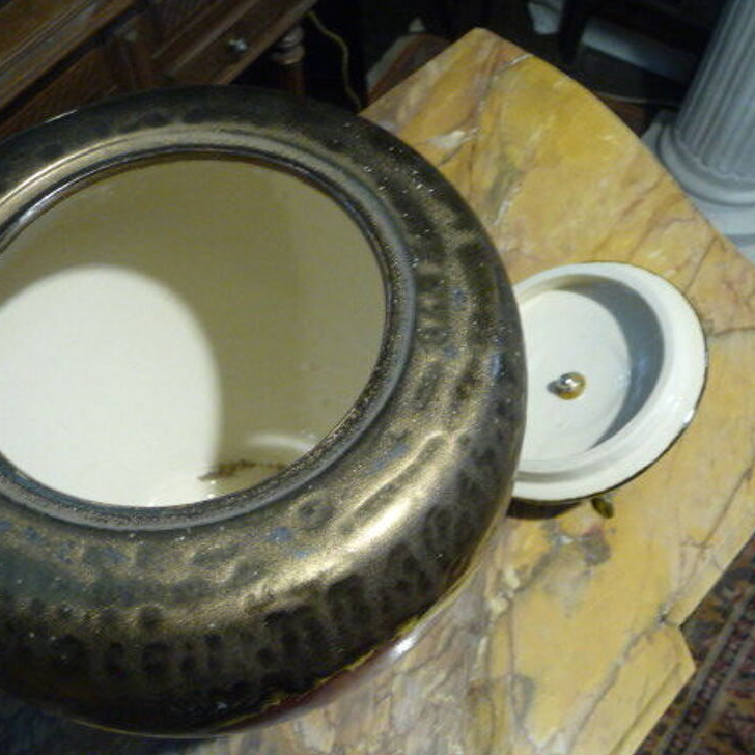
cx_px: 314
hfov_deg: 48.2
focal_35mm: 34
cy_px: 369
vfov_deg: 48.4
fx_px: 839
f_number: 3.3
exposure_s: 1/20
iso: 400
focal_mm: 4.7
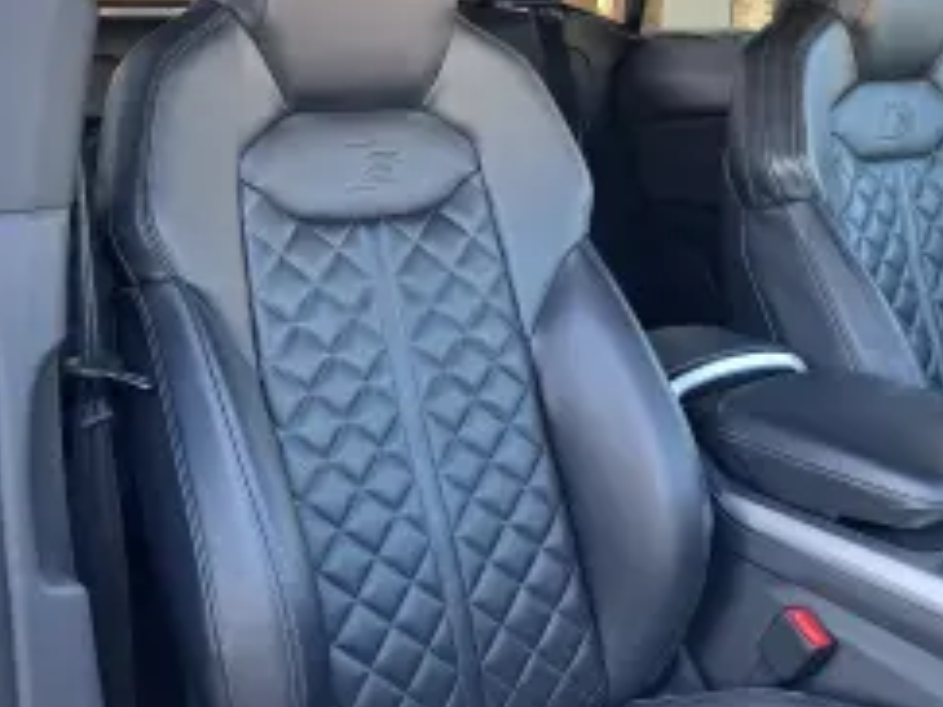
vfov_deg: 35.7
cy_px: 454
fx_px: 1089
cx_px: 345
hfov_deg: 46.3
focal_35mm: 40
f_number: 1.8
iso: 64
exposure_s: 1/50
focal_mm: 4
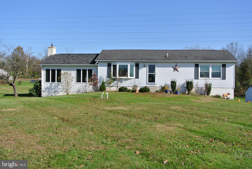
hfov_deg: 51.8
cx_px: 126
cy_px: 84
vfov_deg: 36.1
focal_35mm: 37
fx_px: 259
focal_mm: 14
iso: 100
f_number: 4.5
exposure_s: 1/640
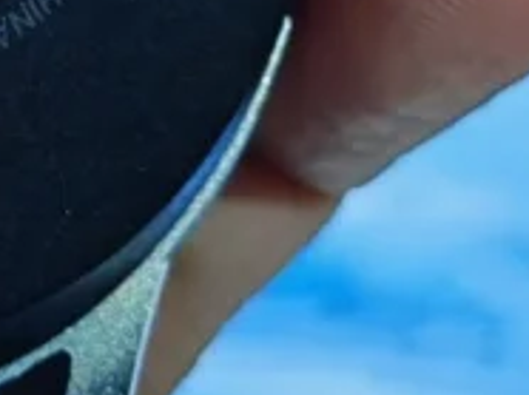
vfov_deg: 4.8
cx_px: -80
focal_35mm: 307
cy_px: -381
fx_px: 4686
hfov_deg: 6.4
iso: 50
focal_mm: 5.4
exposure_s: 1/250
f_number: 1.6
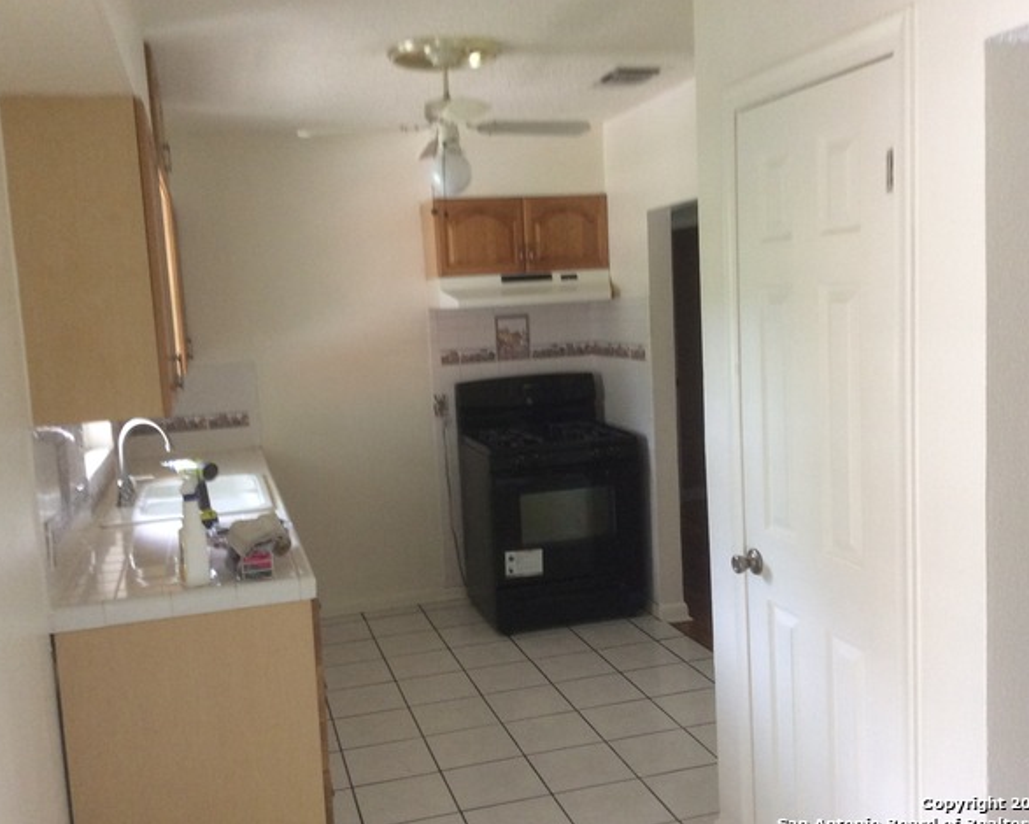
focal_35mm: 34
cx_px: 496
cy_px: 416
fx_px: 1036
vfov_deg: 43.4
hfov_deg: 52.8
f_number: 2.4
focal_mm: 3.3
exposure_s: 1/24
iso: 100
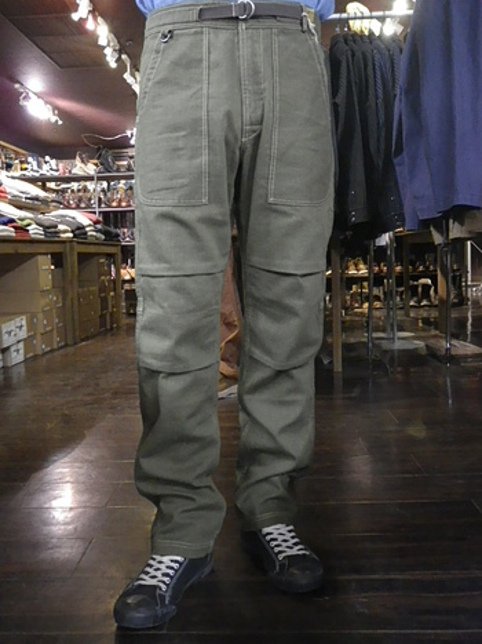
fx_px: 632
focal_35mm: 34
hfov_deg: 41.8
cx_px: 241
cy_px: 322
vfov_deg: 54.0
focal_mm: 6.1
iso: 800
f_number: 3.8
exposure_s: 1/15
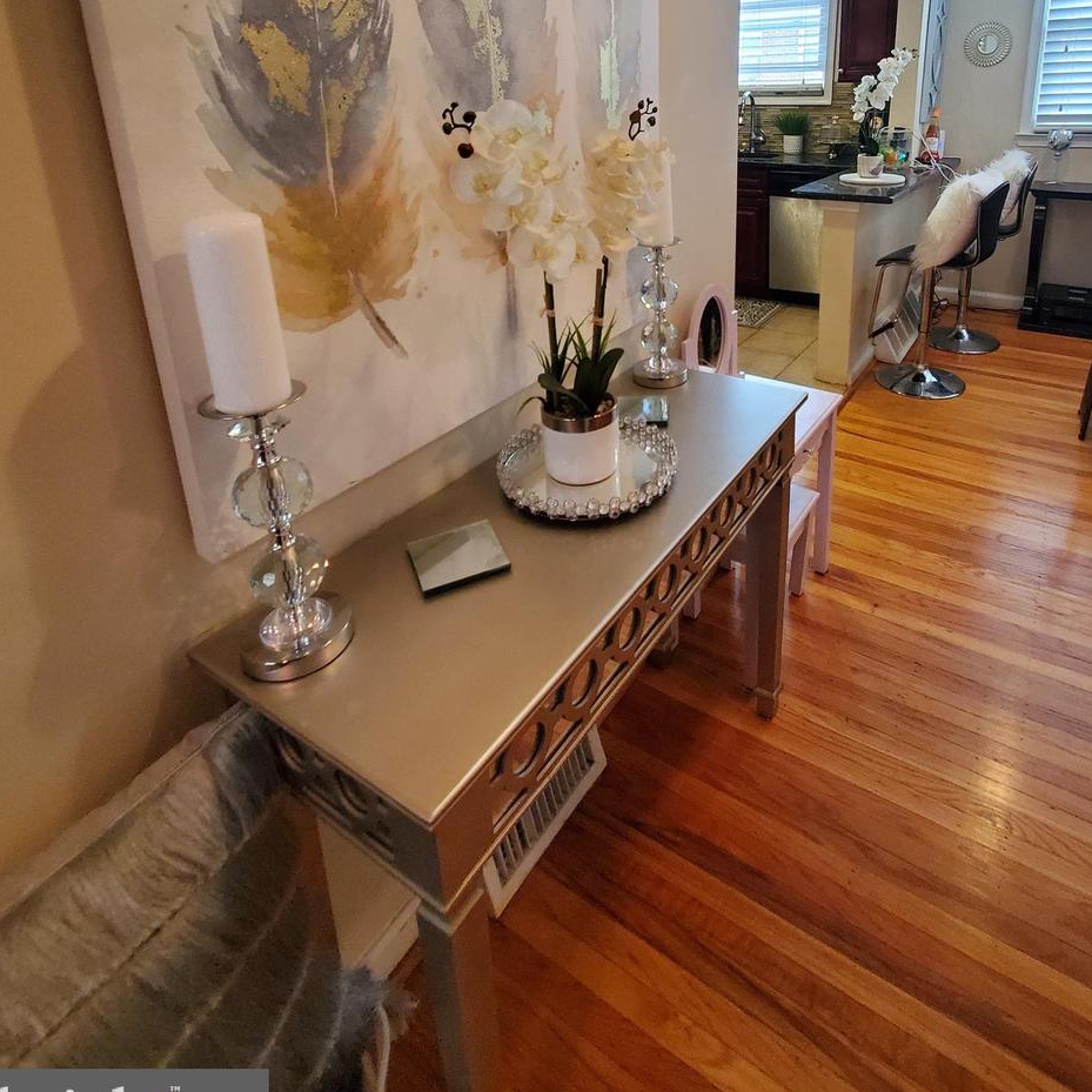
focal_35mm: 19
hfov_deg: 76.8
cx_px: 652
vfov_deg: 71.9
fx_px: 678
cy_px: 262
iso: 640
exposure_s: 1/59
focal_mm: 1.8
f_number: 2.2
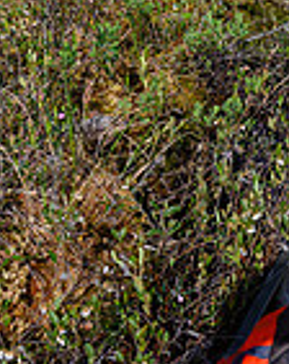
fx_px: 999
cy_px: 43
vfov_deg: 20.3
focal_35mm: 93
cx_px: 457
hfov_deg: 15.0
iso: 100
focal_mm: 24
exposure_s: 1/200
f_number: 8
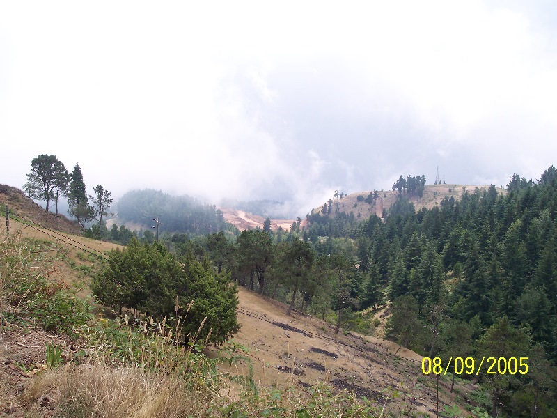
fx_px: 611
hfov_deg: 49.0
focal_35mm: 38
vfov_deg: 37.7
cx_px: 278
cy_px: 209
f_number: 4.8
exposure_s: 1/500
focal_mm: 8
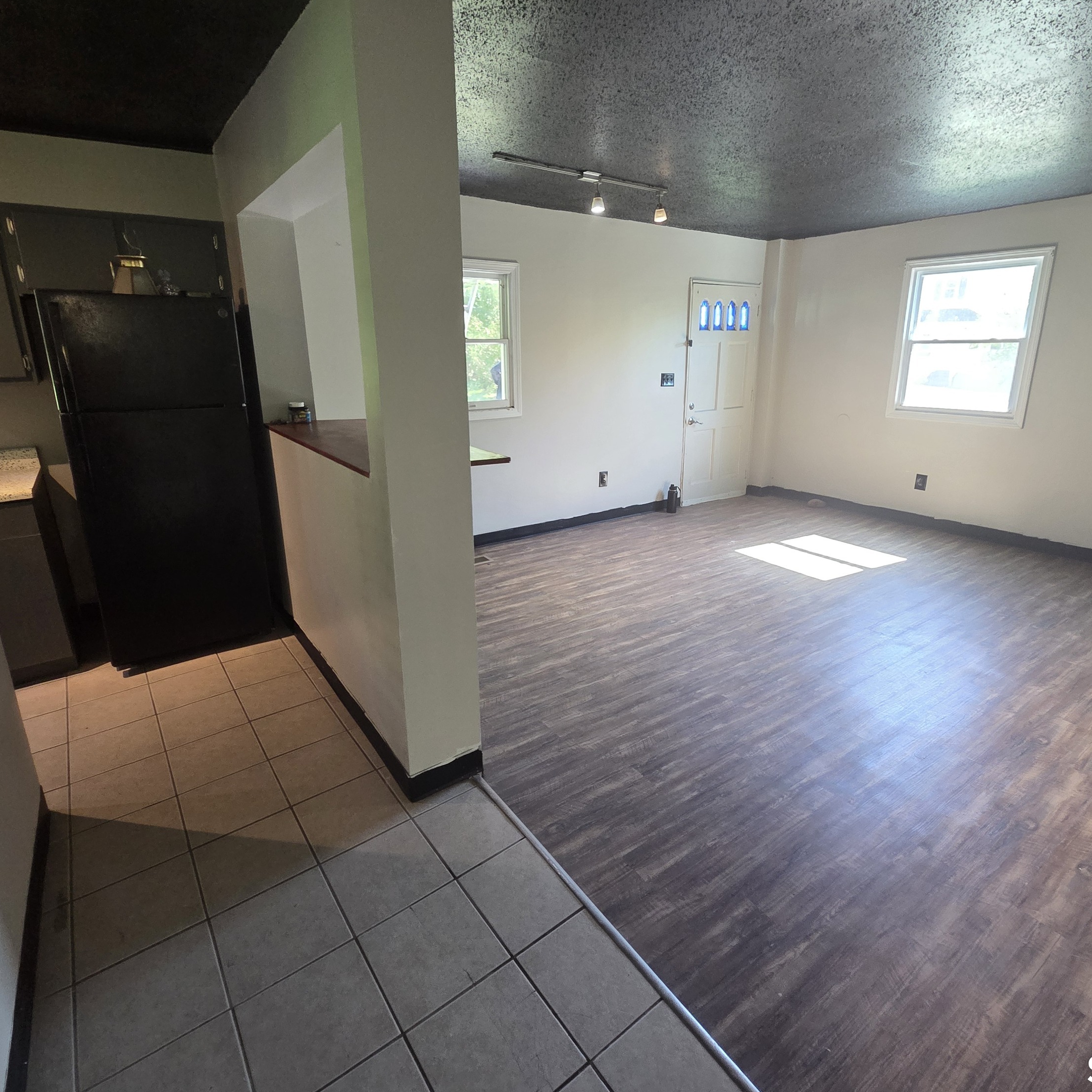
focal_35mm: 16
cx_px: 553
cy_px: 525
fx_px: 571
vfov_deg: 87.4
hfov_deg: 87.4
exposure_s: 1/60
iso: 320
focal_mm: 2.2
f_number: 2.2
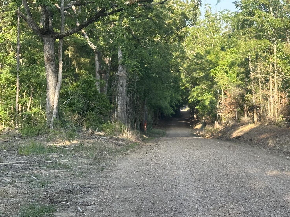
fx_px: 812
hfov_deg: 19.9
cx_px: 251
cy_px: 101
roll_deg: -0.3
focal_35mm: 97
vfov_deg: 15.2
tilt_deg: -0.6
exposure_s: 1/501
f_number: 1.78
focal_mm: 6.86
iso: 64
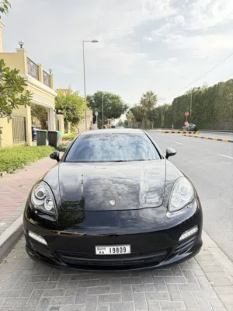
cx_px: 116
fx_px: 233
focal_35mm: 26
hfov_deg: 53.1
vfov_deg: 67.3
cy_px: 156
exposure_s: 1/731
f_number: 1.6
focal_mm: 5.96
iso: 64
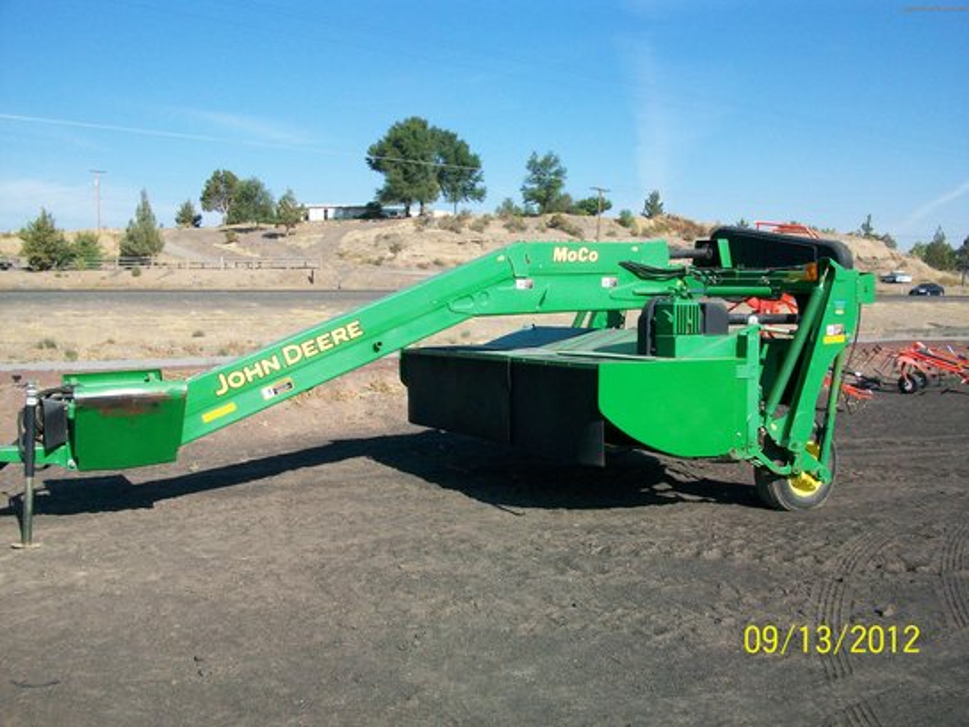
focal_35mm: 34
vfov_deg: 41.8
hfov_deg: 54.0
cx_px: 484
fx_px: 952
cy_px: 364
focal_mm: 5.7
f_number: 5.5
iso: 80
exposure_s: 1/328
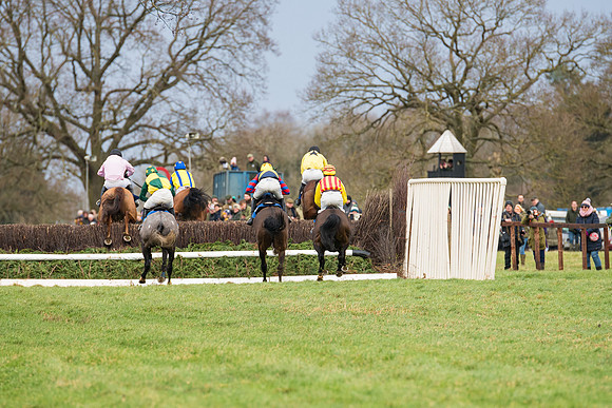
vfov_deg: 3.1
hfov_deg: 4.6
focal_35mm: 450
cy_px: 204
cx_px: 306
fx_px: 7651
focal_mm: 300
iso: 800
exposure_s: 1/1000
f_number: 4
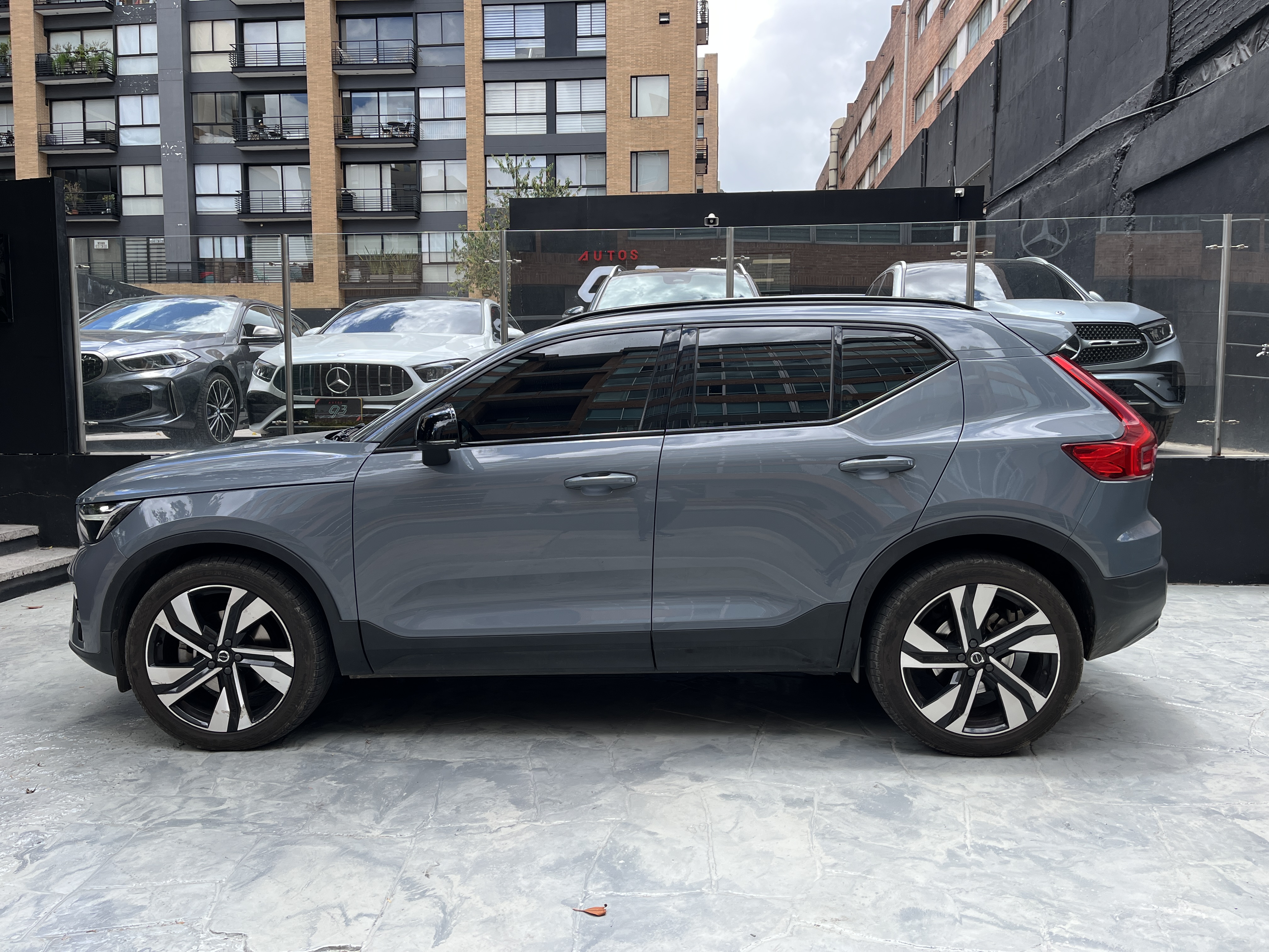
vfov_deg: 53.1
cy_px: 476
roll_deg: +0.2
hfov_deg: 67.3
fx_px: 953
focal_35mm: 26
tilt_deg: -4.6
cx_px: 634
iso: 50
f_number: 1.6
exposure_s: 1/891
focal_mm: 5.1
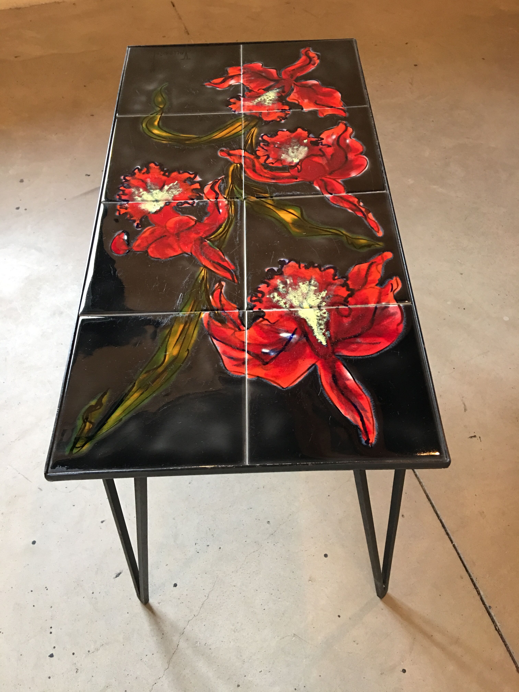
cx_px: 260
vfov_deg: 61.7
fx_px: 580
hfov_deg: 48.2
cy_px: 346
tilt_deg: -54.1
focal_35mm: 29
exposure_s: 1/8
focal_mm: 4.15
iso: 100
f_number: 2.2
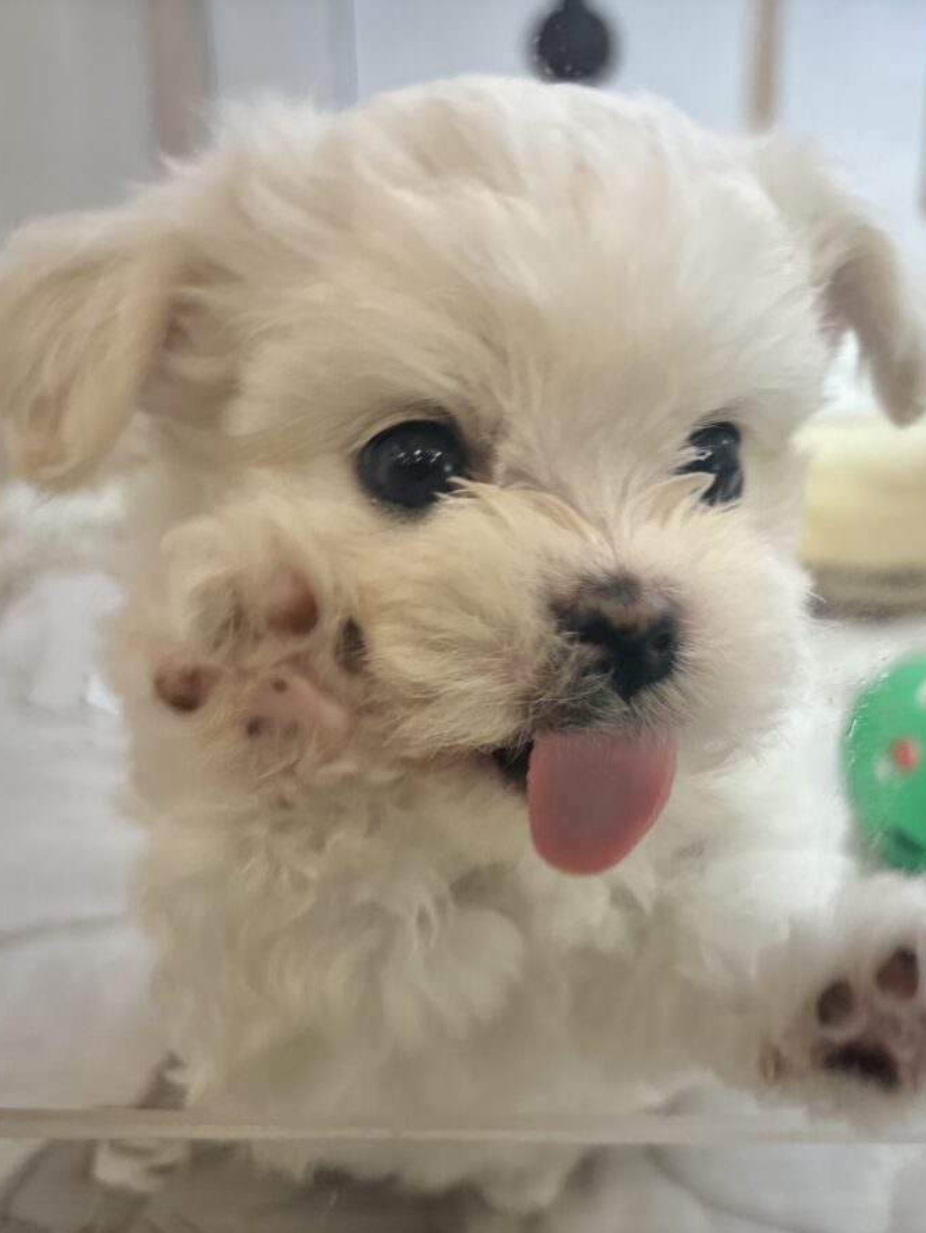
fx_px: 1247
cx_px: 635
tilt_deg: -22.1
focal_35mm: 35
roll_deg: -1.1
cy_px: 620
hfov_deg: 40.1
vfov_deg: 52.6
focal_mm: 5.96
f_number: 1.6
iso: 64
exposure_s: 1/100
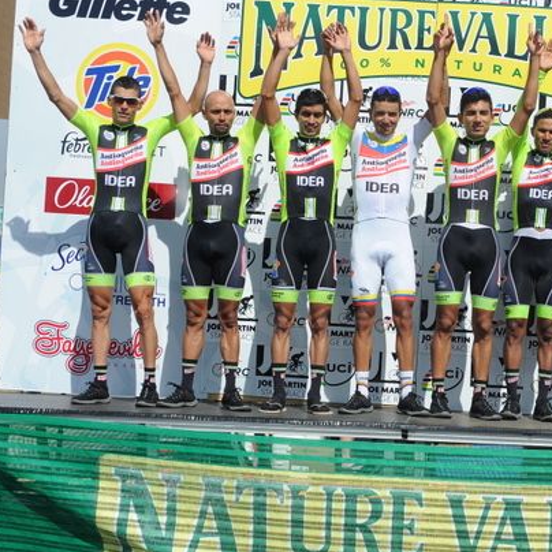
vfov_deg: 23.4
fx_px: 1335
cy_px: 286
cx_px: 495
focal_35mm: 74
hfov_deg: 22.8
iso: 200
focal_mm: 44
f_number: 10
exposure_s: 1/800
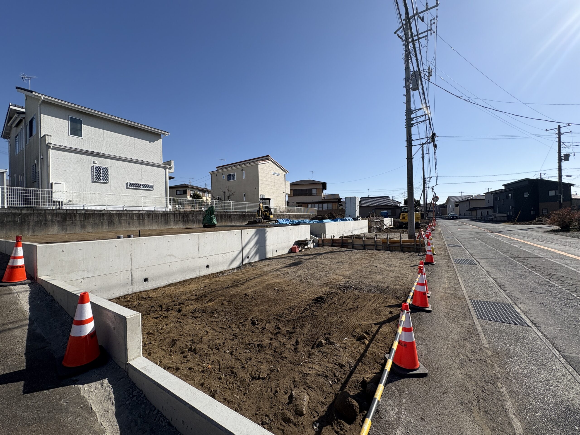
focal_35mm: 14
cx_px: 290
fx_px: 235
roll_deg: +0.8
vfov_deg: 85.7
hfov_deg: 102.1
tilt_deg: +0.3
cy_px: 218
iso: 50
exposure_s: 1/2584
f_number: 2.2
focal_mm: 2.22
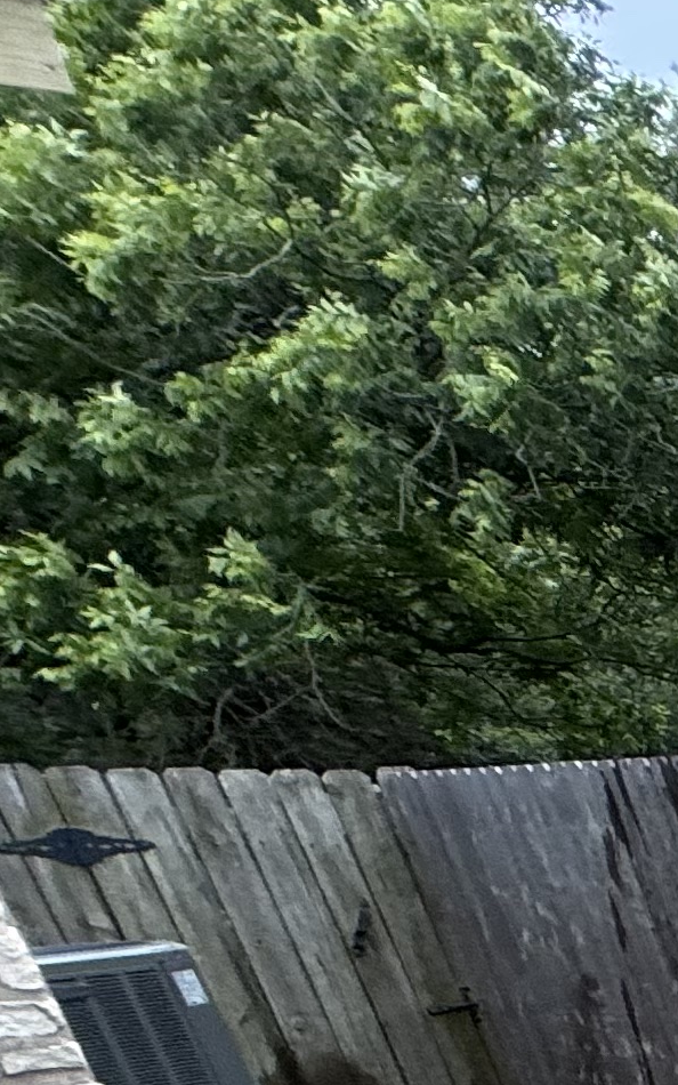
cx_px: 2244
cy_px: 1500
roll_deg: +4.5
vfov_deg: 26.3
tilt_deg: -23.7
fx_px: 1862
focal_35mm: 63
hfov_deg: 10.3
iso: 80
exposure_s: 1/99
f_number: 2.2
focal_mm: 2.22
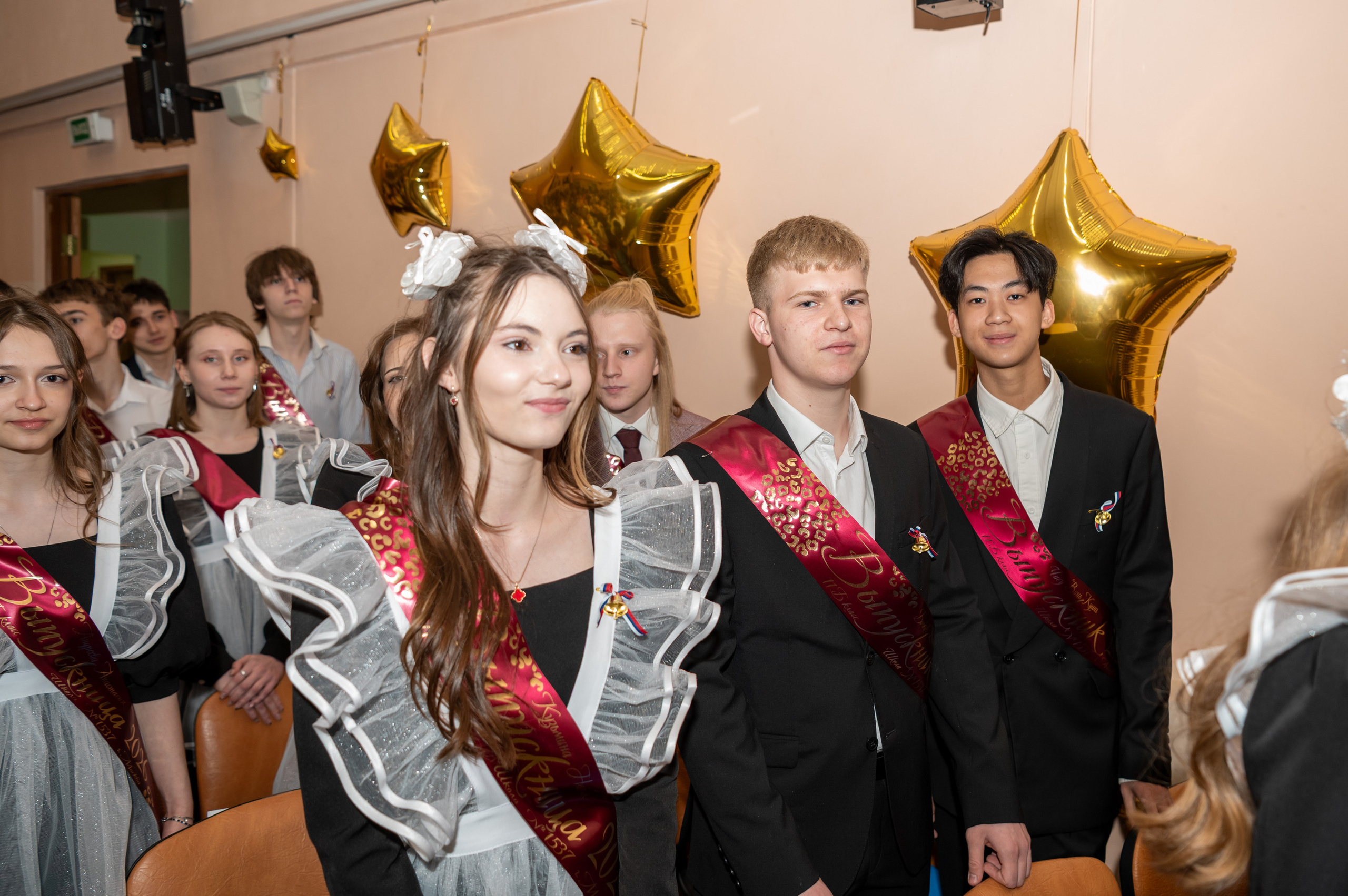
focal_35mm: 26
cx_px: 741
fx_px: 988
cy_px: 403
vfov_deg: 48.8
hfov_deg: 68.5
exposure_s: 1/200
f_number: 3.5
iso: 500
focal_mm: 24
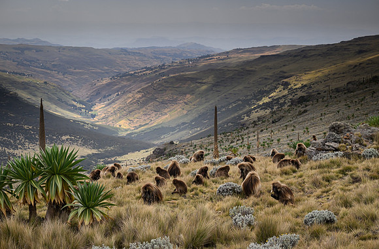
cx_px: 190
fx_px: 737
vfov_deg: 19.2
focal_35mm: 70
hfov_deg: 28.8
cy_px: 123
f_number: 5.6
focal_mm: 70
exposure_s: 1/2500
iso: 1000
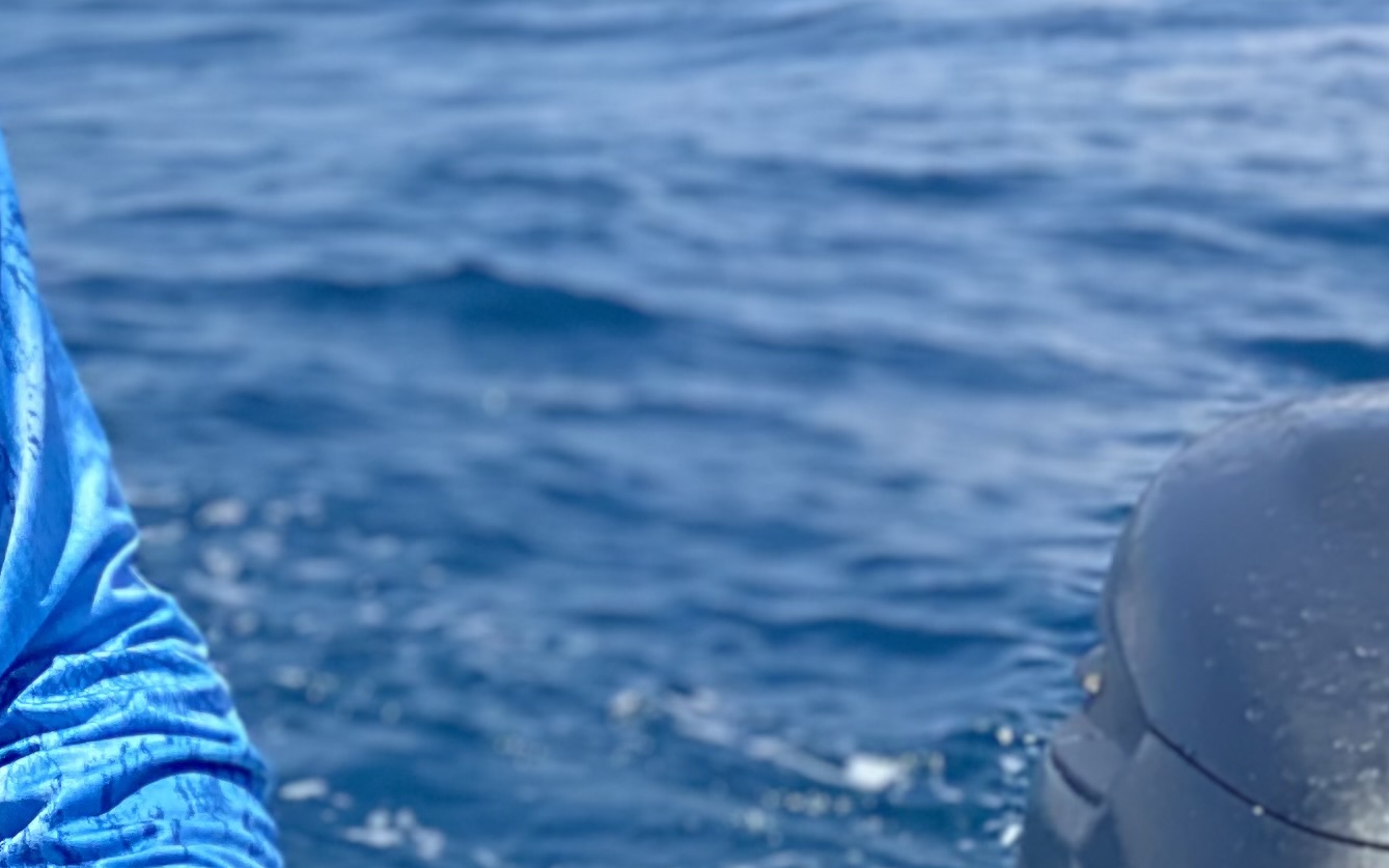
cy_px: -30
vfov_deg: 7.9
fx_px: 6284
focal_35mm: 166
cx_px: -679
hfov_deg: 12.0
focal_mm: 6
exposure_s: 1/2083
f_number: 2
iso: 20
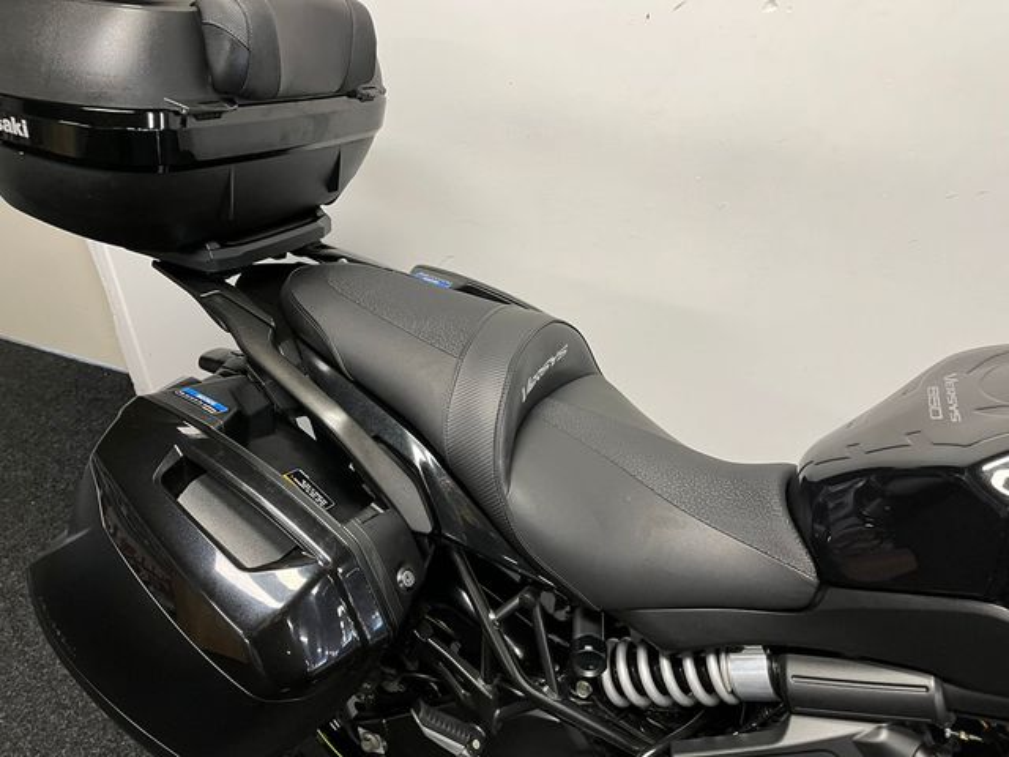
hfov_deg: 67.3
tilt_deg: -30.4
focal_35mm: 26
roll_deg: +0.4
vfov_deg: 53.1
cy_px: 378
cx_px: 504
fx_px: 758
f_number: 1.6
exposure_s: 1/50
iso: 100
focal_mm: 5.1
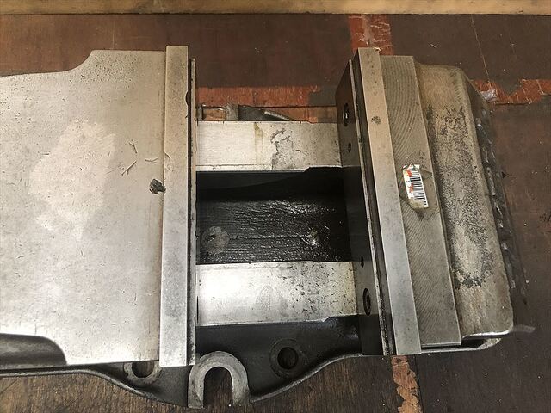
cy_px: 206
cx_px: 276
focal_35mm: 28
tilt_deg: -72.1
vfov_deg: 49.7
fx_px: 446
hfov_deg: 63.4
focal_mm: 3.99
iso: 80
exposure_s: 1/15
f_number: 1.8
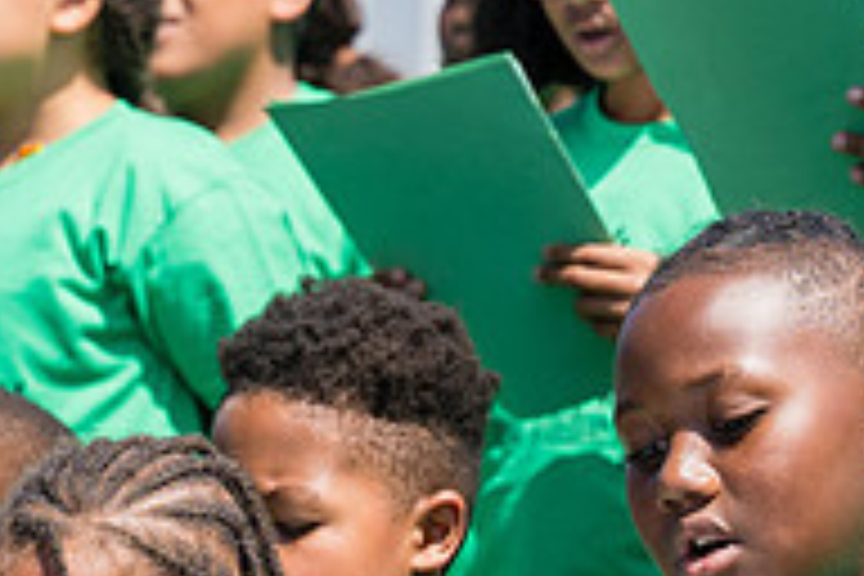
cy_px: 416
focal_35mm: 339
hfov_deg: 6.1
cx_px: 904
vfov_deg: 4.1
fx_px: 8135
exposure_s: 1/500
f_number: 4
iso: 100
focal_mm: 75
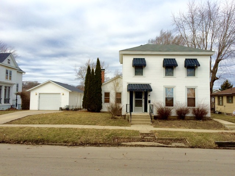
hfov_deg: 61.7
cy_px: 88
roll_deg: +1.6
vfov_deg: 48.2
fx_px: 197
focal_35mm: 29
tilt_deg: +2.3
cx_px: 118
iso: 32
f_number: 2.2
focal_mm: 4.15
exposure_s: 1/570
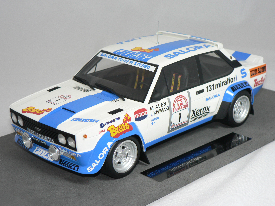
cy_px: 103
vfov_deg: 19.4
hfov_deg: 25.7
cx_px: 138
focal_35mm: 76
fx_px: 604
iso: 80
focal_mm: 12.6
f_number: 3.2
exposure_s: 1/80
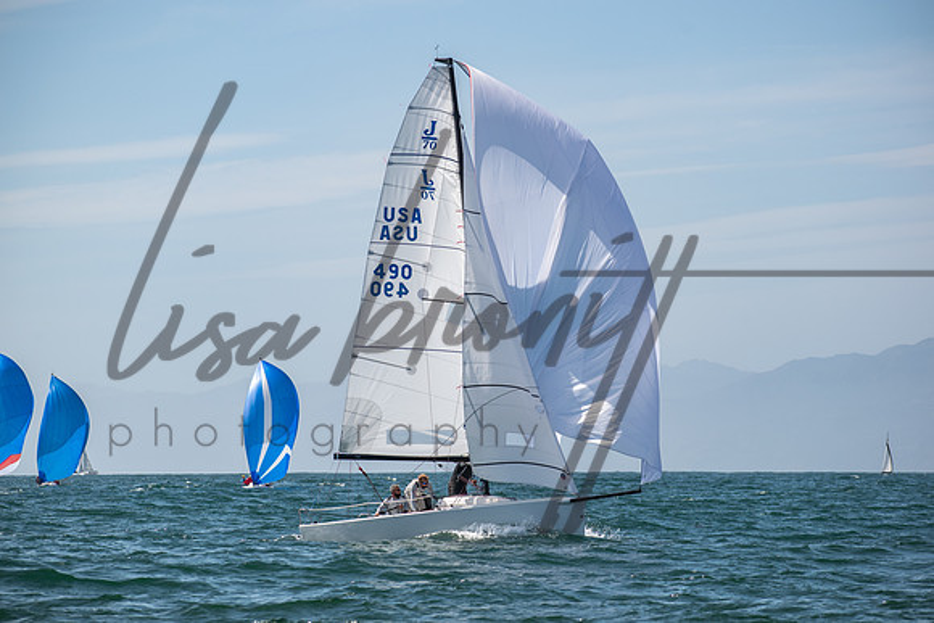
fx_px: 4398
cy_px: 312
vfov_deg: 8.1
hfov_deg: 12.1
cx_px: 474
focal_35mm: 169
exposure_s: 1/1000
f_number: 6.3
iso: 200
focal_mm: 110
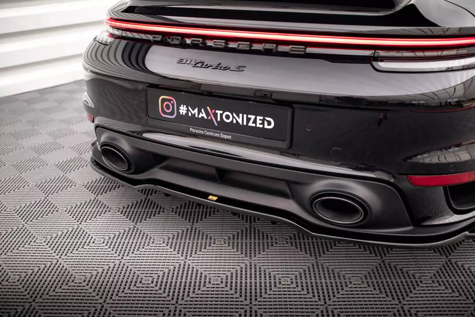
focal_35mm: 36
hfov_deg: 53.4
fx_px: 473
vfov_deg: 37.1
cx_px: 234
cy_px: 158
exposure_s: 1/125
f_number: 2.2
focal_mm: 35
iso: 1250
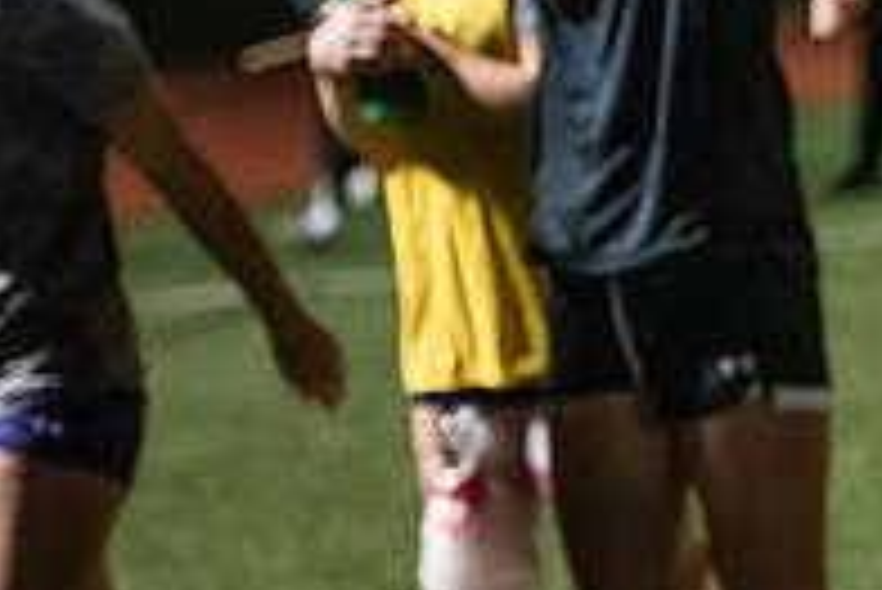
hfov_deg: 9.8
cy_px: -92
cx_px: 1080
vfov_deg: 6.6
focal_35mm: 207
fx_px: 5075
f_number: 3.2
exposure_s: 1/800
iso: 8000
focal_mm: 70
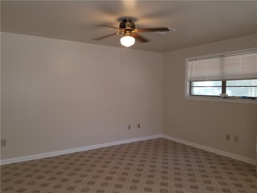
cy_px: 96
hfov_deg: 67.3
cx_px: 128
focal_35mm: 26
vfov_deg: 53.1
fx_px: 193
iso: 64
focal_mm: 4.25
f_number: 1.7
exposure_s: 1/60
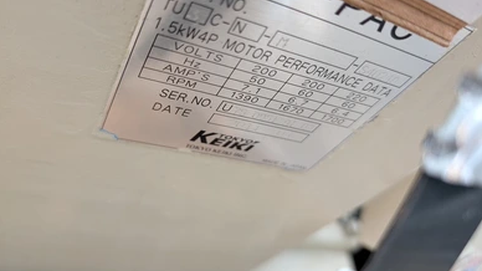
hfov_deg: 69.9
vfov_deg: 42.6
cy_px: 108
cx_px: 245
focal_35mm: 27
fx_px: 345
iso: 44
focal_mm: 6.9
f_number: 1.68
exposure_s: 1/378
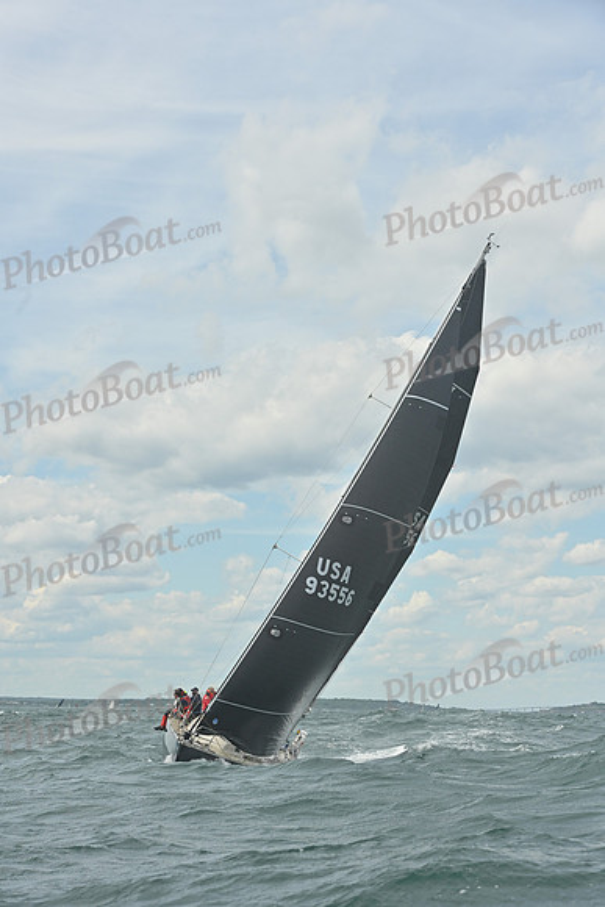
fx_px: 1965
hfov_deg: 17.5
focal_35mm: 78
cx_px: 302
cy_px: 454
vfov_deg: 26.0
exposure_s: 1/1250
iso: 320
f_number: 11
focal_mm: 78
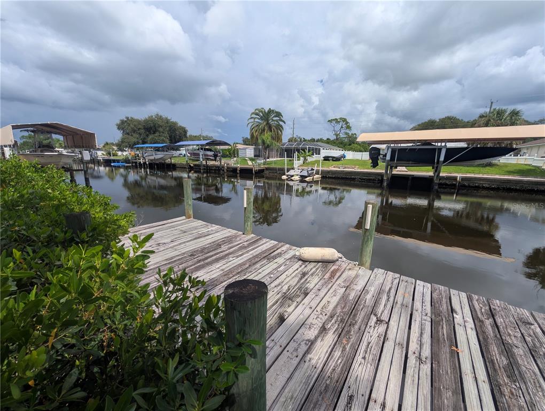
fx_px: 189
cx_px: 272
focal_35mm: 12
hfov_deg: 110.5
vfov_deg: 94.6
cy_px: 206
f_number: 1.7
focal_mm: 2.02
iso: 45
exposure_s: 1/4082
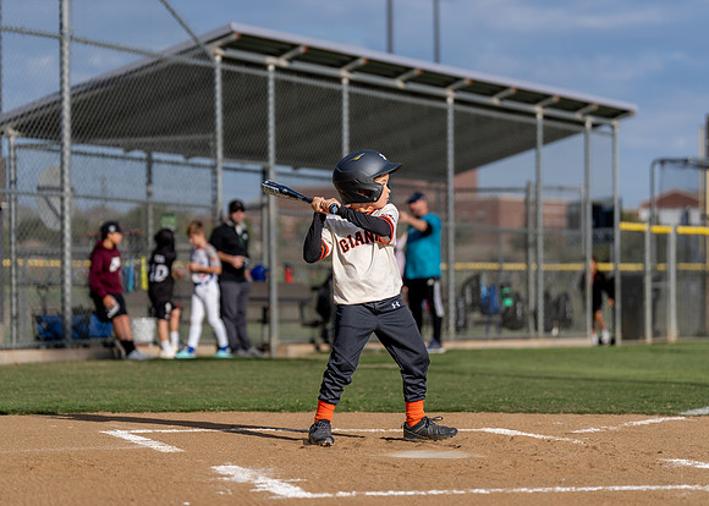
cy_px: 252
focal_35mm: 114
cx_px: 365
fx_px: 2297
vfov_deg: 12.6
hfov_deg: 17.5
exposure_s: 1/2500
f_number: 2.8
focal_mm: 108
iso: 100
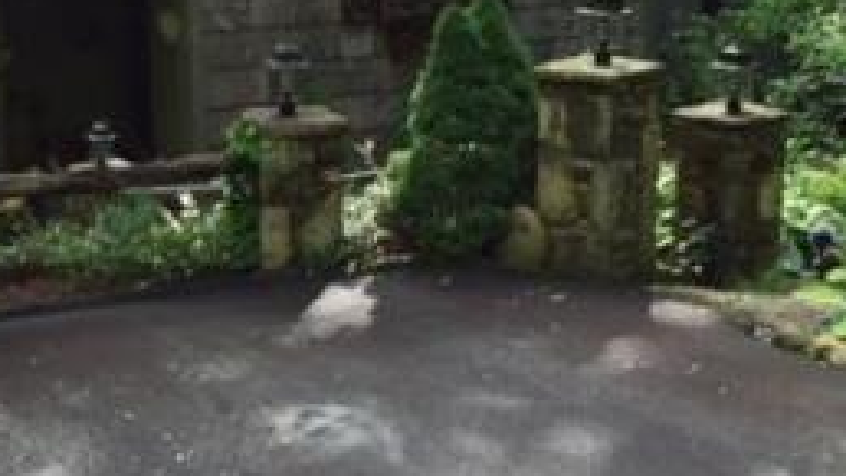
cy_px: 66
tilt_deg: -9.2
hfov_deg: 29.5
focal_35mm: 71
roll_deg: +0.1
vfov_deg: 16.8
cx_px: 279
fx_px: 1592
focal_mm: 4.15
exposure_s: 1/120
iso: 50
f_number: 2.2
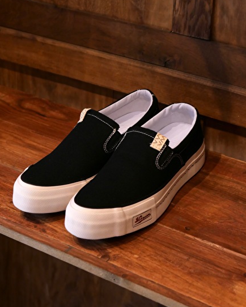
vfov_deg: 21.3
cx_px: 111
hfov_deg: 17.1
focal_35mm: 90
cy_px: 155
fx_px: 819
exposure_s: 1/125
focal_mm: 34
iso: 1250
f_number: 2.8
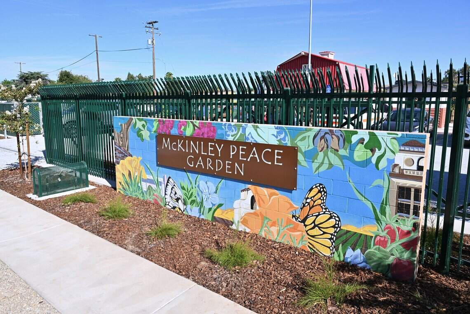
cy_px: 157
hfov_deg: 73.7
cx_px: 235
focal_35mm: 24
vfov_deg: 53.2
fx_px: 313
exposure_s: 1/500
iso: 320
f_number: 10
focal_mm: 24
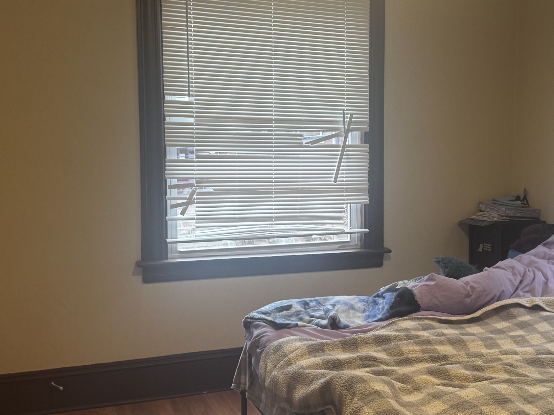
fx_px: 720
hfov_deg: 41.8
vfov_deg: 32.2
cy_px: 188
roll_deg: -0.2
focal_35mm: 45
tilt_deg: -5.6
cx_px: 345
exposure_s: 1/60
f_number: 1.78
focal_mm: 6.76
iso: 160
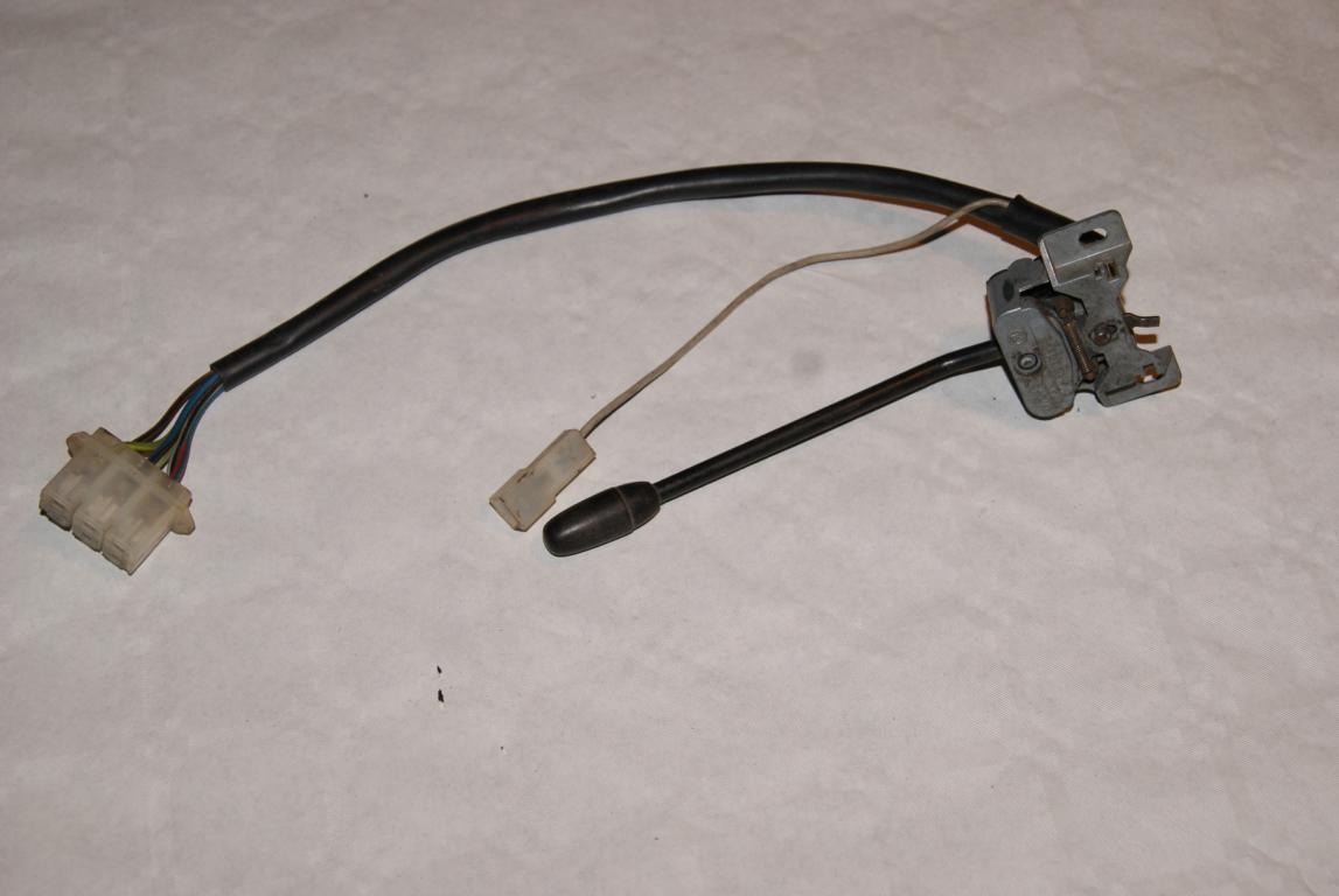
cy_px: 448
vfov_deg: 25.8
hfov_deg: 37.8
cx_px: 670
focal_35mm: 52
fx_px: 1955
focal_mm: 35
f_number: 5.6
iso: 400
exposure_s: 1/60
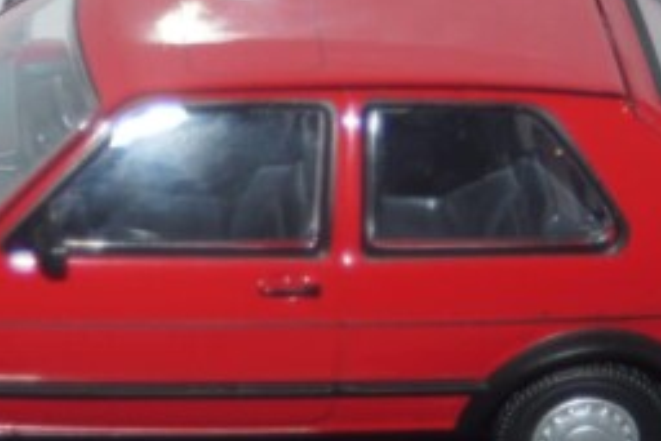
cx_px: 155
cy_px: 268
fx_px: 4519
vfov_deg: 5.6
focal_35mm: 246
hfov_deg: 8.4
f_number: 5.6
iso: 200
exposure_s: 1/60
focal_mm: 70
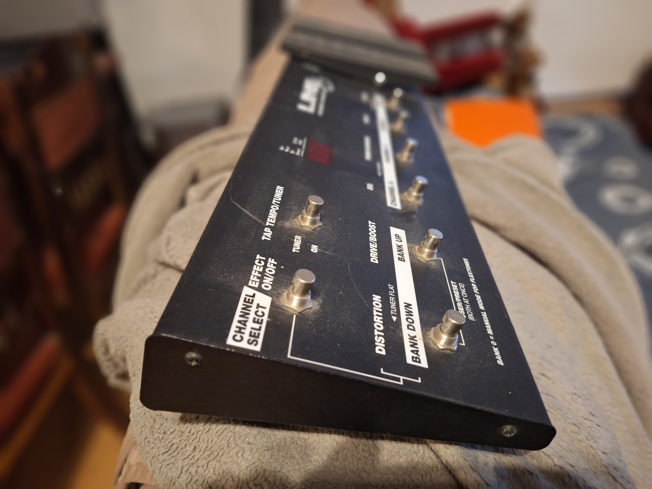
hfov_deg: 73.9
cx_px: 326
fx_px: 433
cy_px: 244
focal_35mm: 23
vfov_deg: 58.9
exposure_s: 1/25
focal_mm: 5.54
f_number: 1.8
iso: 400
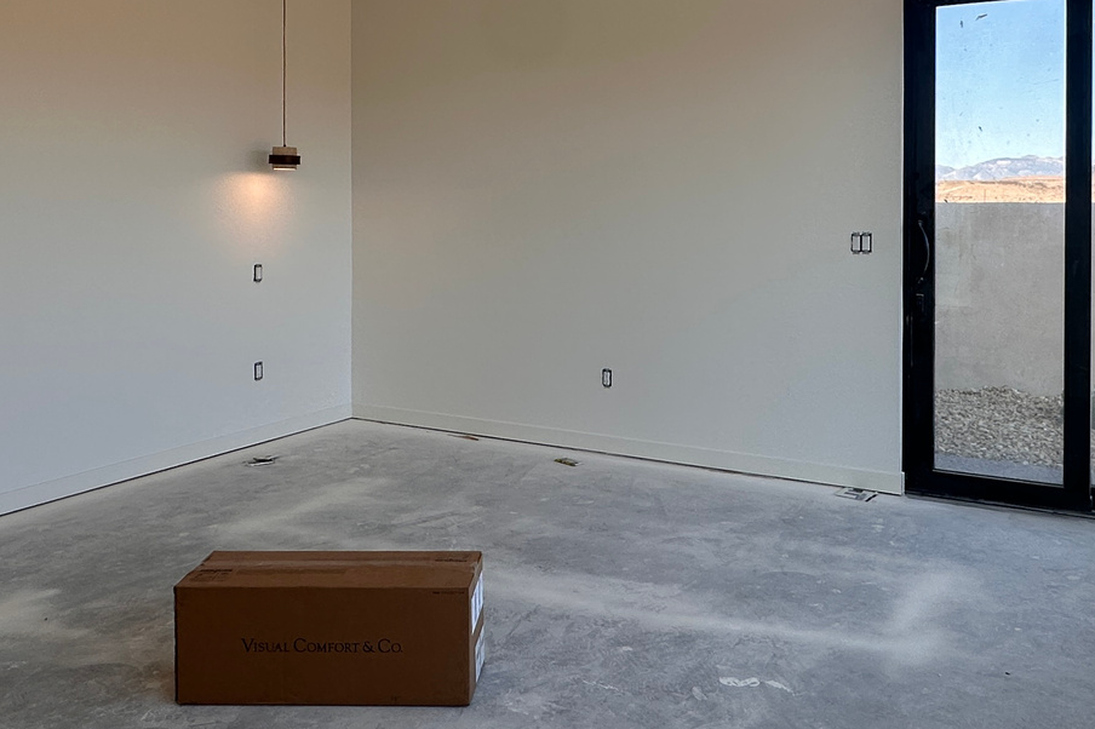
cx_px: 600
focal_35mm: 33
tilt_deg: +0.8
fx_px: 1003
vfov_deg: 39.1
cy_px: 205
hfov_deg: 57.1
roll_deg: -0.1
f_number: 2.2
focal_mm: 2.22
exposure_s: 1/231
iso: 40
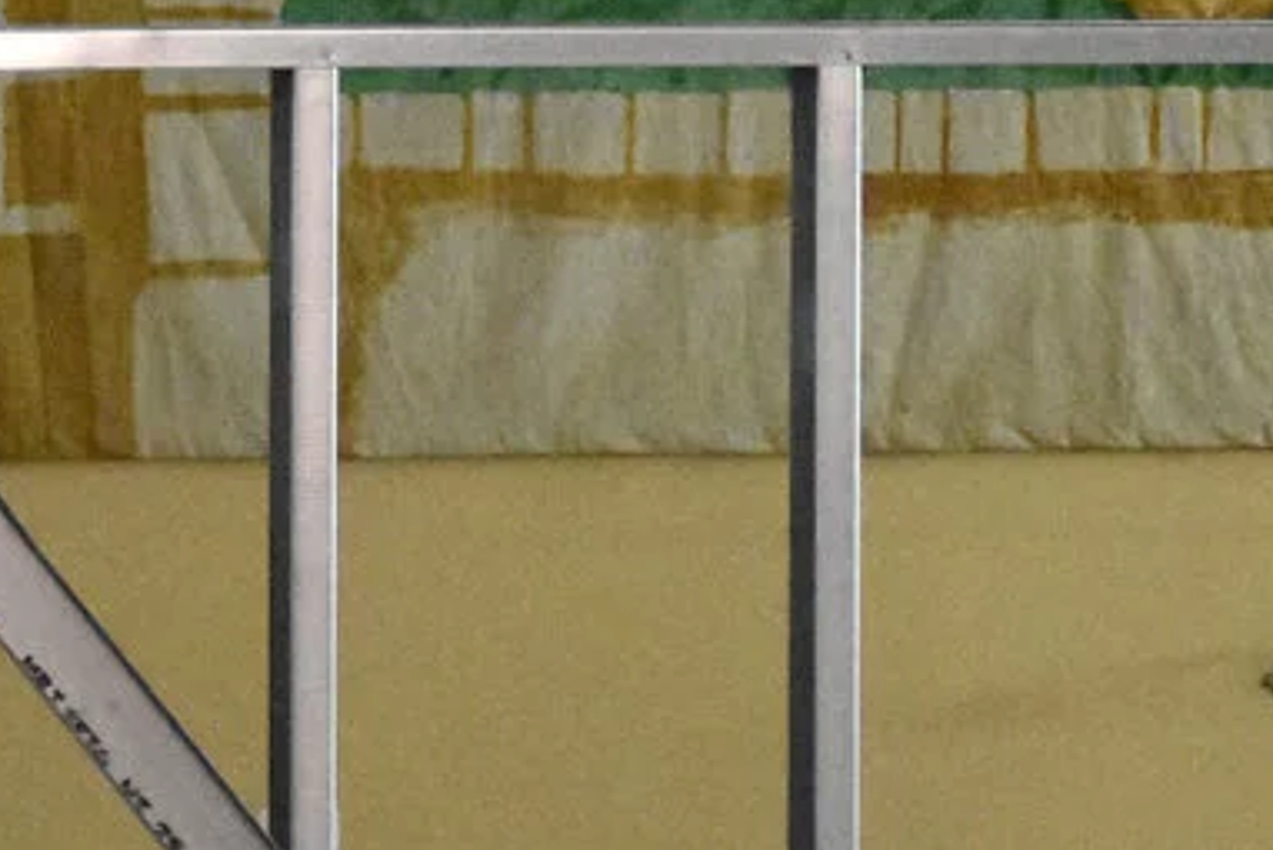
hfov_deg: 5.9
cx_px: 1605
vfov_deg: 4.0
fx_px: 12207
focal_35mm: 345
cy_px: 310
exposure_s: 1/60
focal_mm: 55
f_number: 4
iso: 7200
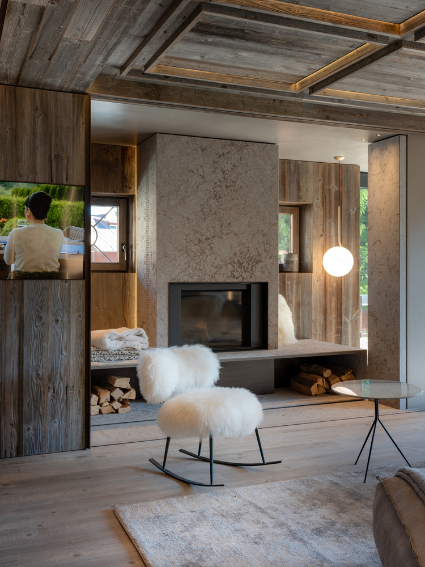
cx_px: 212
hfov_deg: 39.7
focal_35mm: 36
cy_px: 284
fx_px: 589
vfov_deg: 51.4
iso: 100
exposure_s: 1/2
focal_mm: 45
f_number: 11
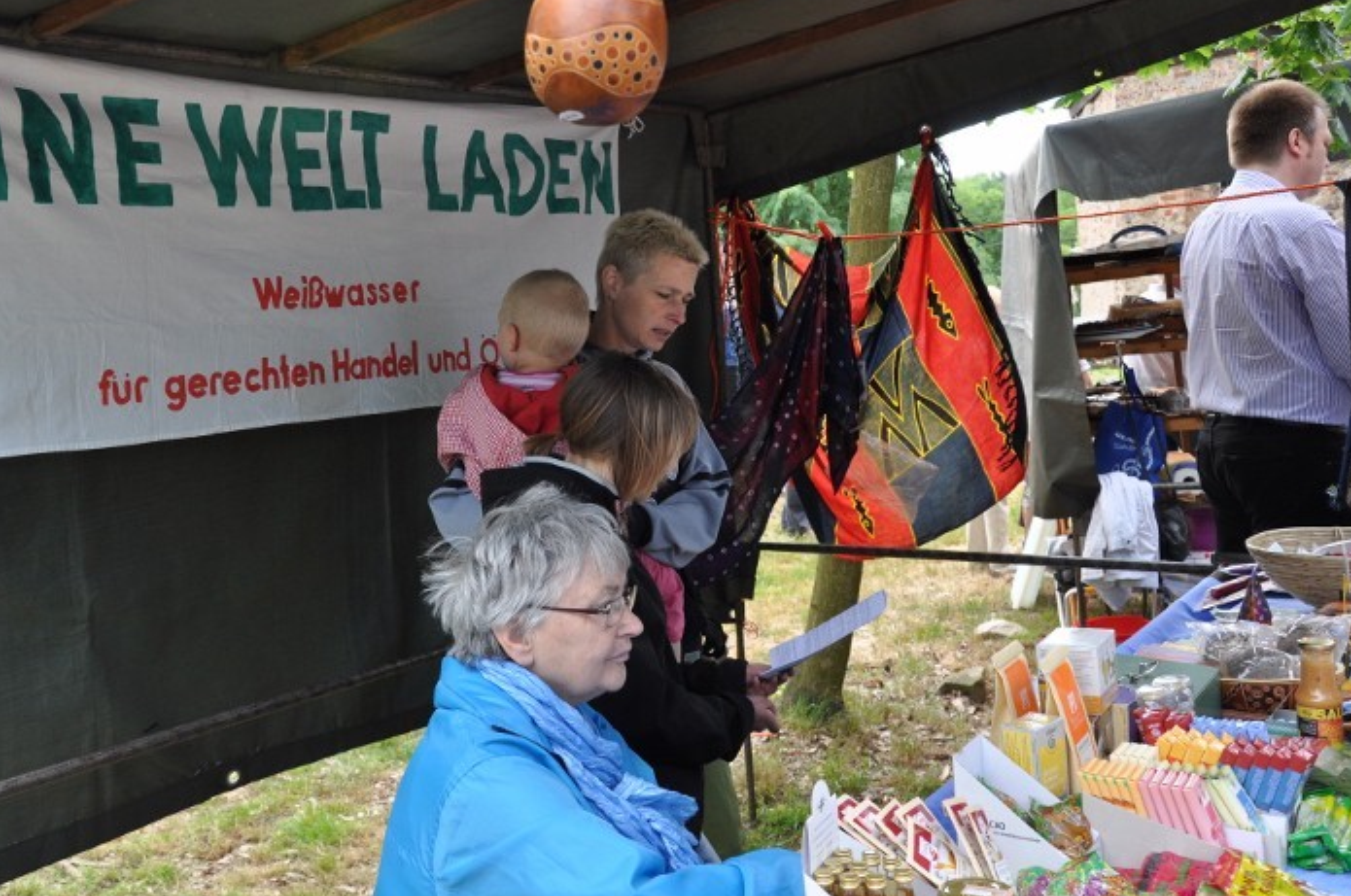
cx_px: 614
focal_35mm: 38
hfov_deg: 50.7
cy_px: 405
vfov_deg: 34.9
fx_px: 1424
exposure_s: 1/160
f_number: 6.3
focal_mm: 22
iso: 400
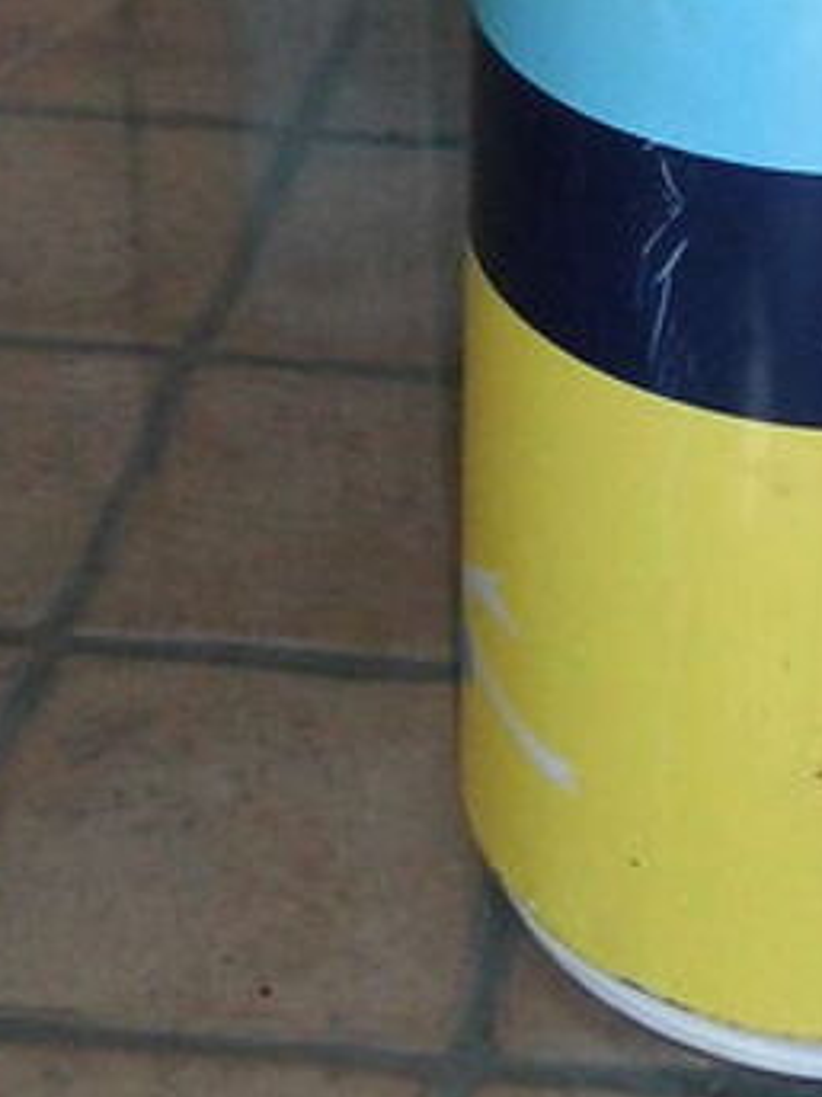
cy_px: -72
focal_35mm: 101
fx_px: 3200
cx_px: 1059
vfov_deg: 18.8
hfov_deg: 14.1
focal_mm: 4.6
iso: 200
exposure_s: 1/60
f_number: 3.2
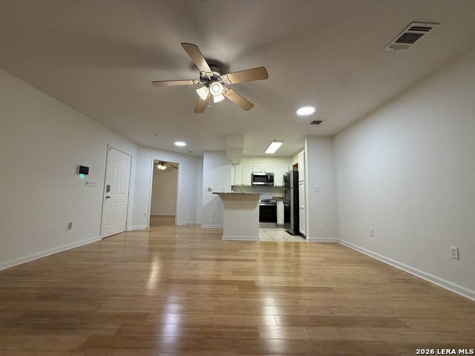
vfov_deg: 85.7
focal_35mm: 14
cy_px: 178
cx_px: 238
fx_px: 192
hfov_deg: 102.1
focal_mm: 2.22
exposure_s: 1/120
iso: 250
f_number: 2.2
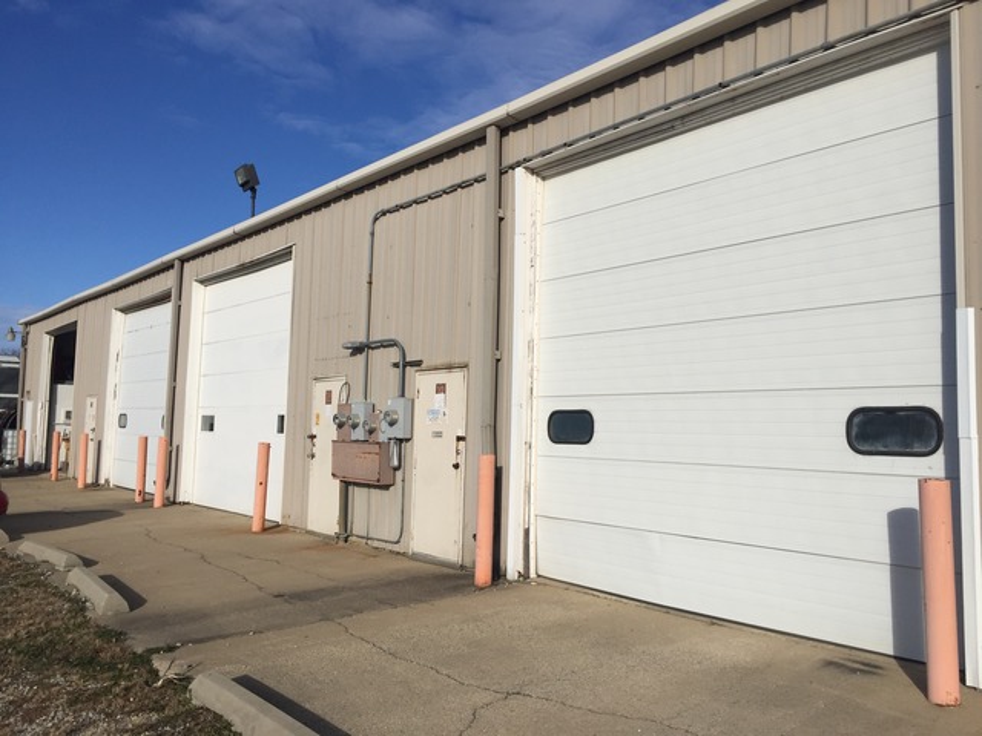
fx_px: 823
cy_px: 368
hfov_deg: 61.7
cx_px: 491
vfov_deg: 48.2
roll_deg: -1.8
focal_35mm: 29
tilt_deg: +4.3
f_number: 2.2
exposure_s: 1/3968
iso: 32
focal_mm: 4.15
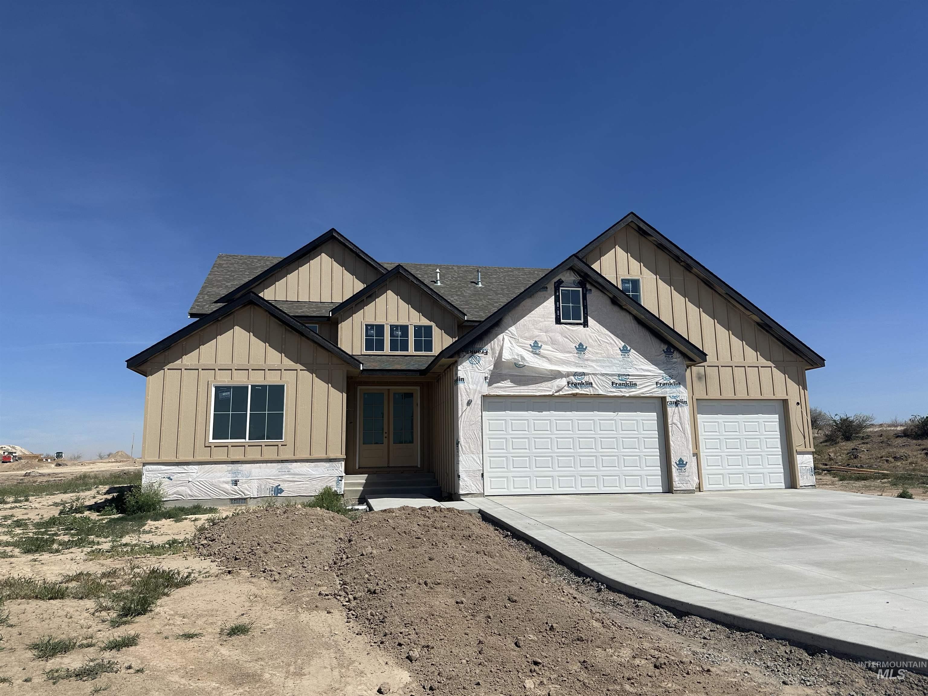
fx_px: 643
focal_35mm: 24
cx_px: 464
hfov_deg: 71.6
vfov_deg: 56.8
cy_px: 348
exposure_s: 1/9709
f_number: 1.78
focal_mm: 6.86
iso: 80
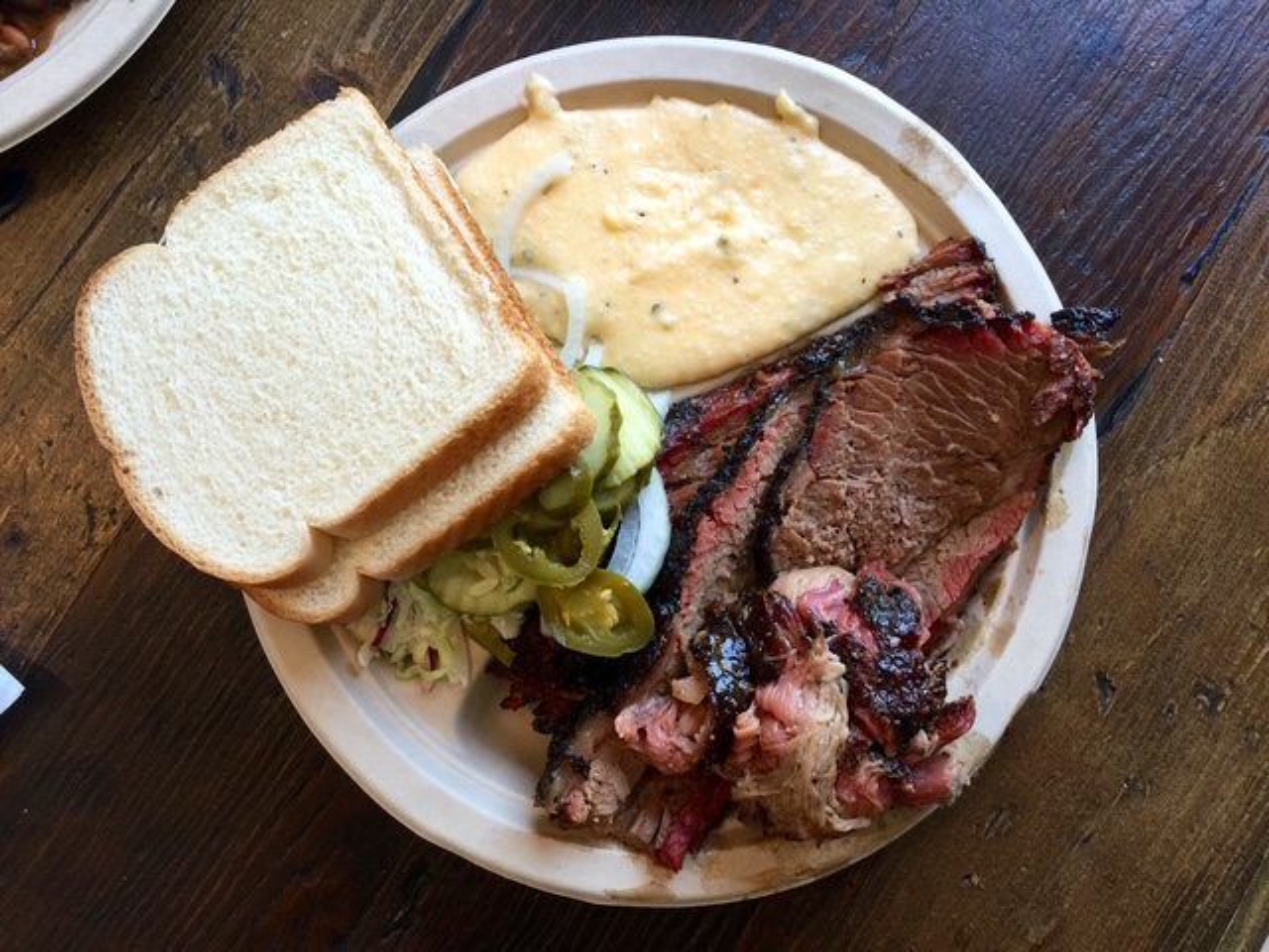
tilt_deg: -86.1
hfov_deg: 61.7
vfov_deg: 48.2
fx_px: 1063
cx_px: 634
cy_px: 476
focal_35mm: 29
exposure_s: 1/30
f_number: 2.2
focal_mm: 4.15
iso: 32
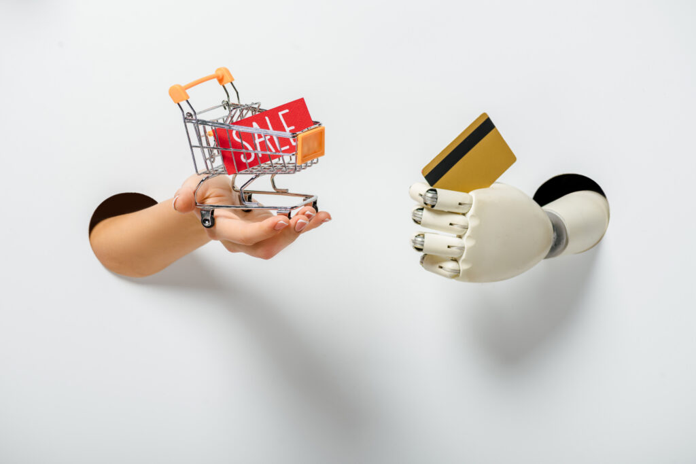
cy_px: 232
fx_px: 2030
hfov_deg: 19.5
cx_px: 348
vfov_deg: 13.0
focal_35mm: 105
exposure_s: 1/200
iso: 100
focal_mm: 105
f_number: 9
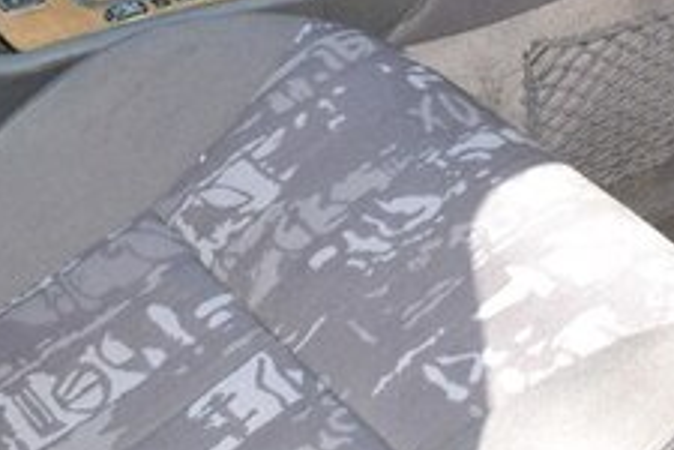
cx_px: 473
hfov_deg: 23.0
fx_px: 1647
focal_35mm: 88
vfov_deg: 14.7
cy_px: -171
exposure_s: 1/60
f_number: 8
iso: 500
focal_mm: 20
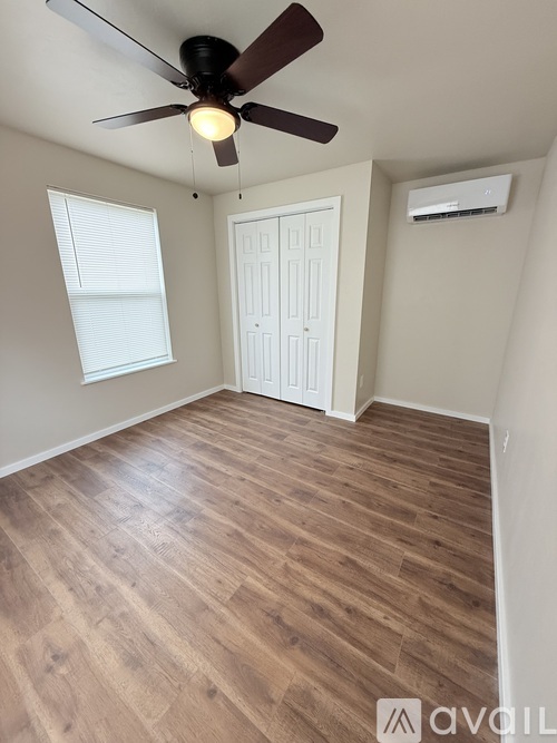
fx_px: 300
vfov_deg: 102.1
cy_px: 372
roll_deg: -2.0
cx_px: 278
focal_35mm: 14
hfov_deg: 85.7
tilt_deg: -16.1
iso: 250
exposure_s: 1/120
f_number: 2.2
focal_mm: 2.22
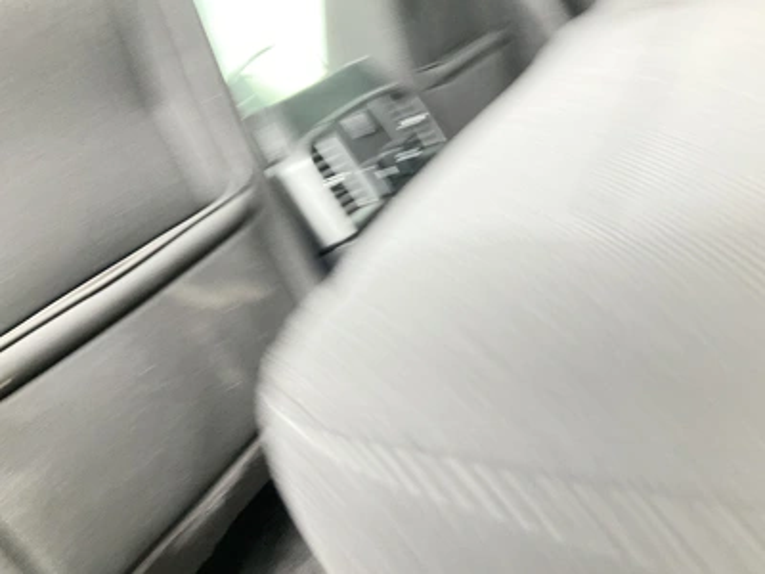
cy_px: 287
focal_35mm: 29
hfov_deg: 61.7
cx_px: 382
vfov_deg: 48.2
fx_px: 641
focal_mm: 3
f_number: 1.8
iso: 320
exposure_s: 1/54
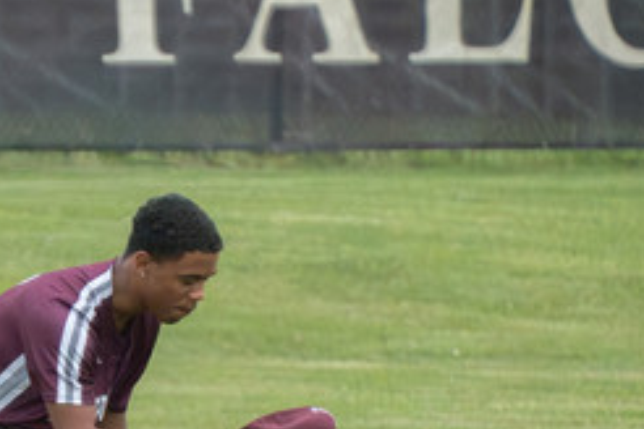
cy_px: 285
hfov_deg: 2.2
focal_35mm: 939
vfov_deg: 1.5
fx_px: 16796
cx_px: 109
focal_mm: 241
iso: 1600
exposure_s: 1/6400
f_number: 6.3
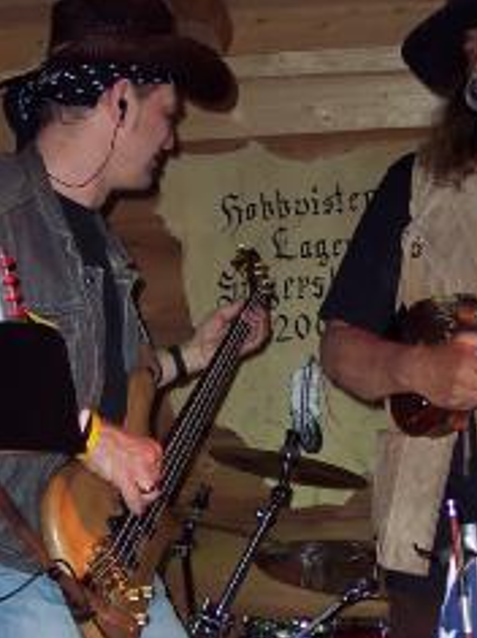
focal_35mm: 83
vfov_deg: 23.3
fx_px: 1526
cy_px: 502
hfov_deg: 17.7
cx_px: 332
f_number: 2.8
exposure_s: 1/60
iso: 100
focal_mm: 8
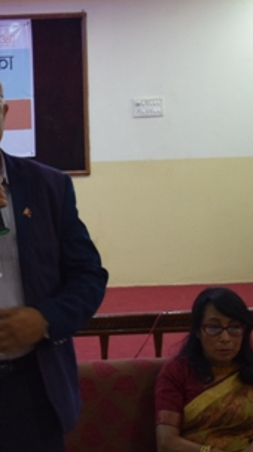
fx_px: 993
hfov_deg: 13.6
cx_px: -140
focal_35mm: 83
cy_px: 211
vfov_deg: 25.6
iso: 1400
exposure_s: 1/60
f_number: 4
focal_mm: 25
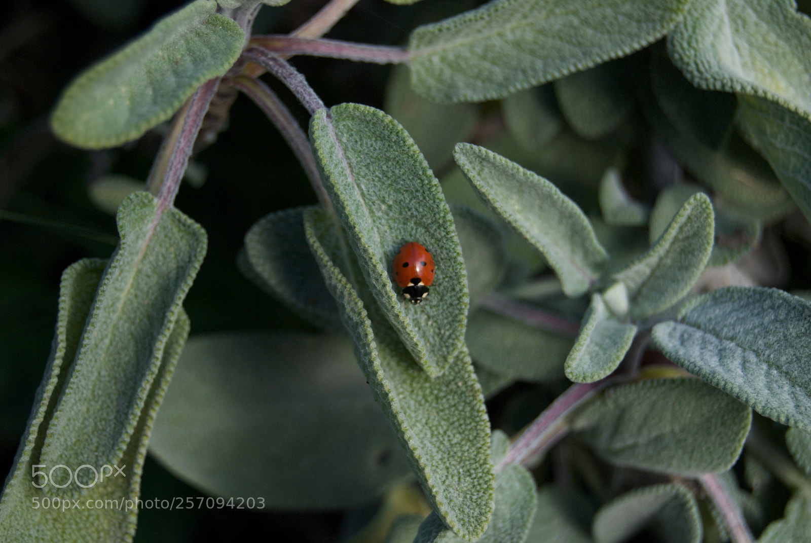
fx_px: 1861
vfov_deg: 16.6
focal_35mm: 82
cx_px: 406
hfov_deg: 24.6
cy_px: 272
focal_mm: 55
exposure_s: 1/400
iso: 400
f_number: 5.6
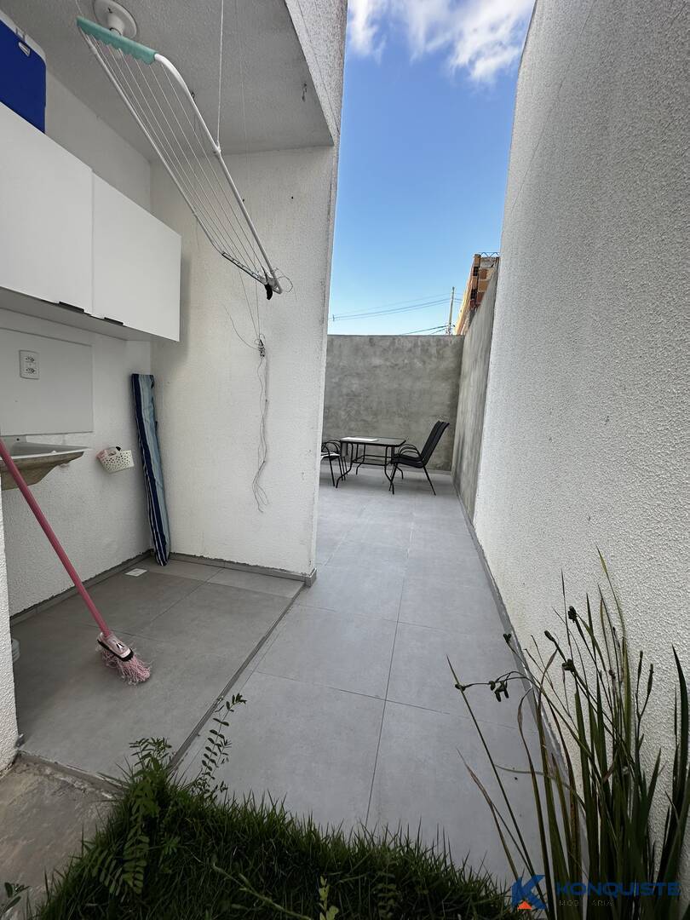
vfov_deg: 102.1
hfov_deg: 85.7
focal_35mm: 14
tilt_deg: -7.5
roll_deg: -4.1
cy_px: 460
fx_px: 372
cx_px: 345
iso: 40
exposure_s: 1/404
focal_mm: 2.22
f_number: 2.2
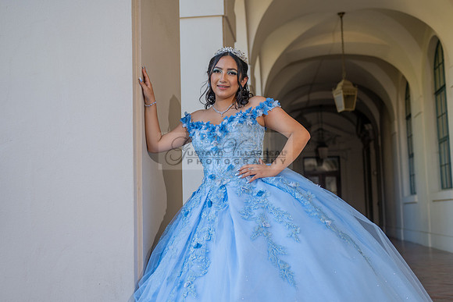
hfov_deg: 40.8
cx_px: 209
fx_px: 608
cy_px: 143
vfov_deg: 27.9
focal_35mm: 48
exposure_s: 1/200
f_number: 3.2
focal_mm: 44
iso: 200
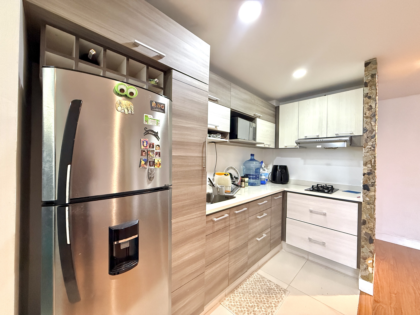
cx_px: 210
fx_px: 170
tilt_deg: +0.2
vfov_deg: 85.7
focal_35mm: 14
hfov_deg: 102.1
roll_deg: -1.0
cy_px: 158
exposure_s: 1/60
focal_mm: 2.22
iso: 640
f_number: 2.2
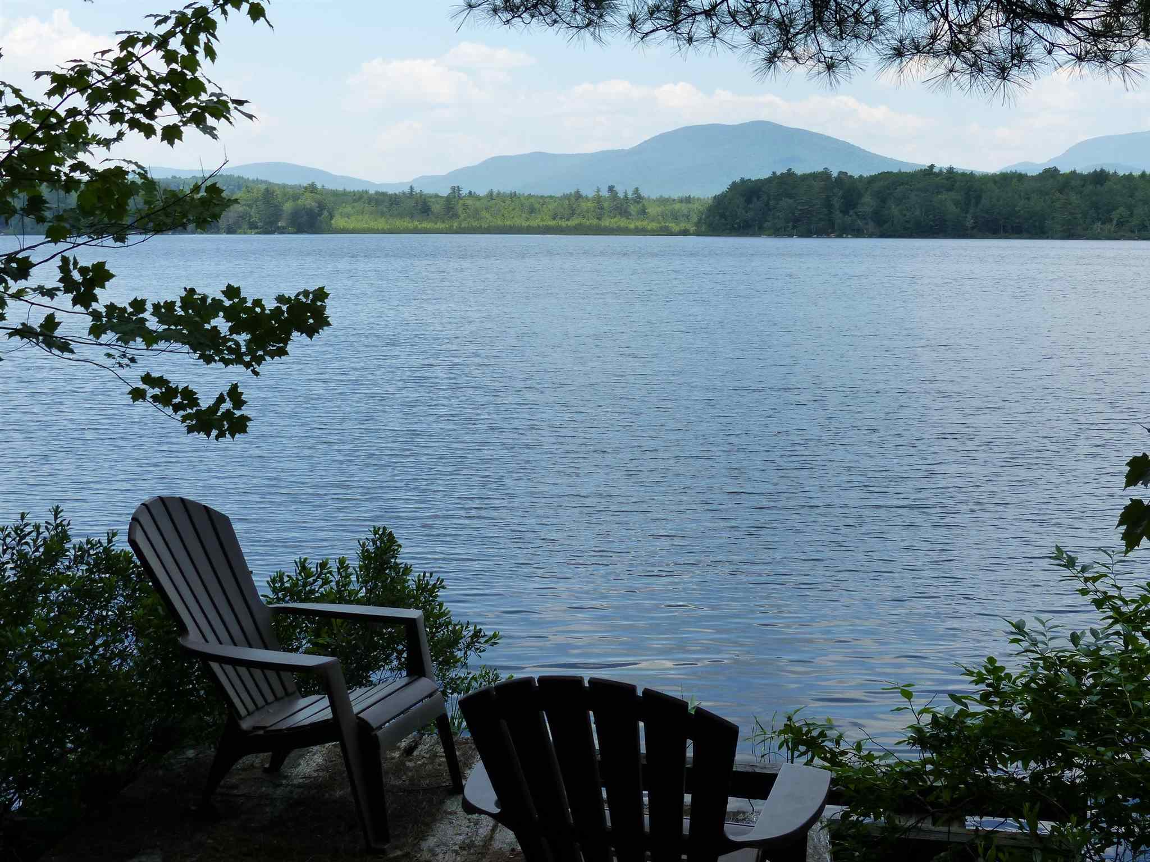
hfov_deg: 38.9
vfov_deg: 29.7
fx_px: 1628
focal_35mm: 49
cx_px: 575
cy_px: 431
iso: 160
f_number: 4
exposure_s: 1/640
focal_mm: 8.7
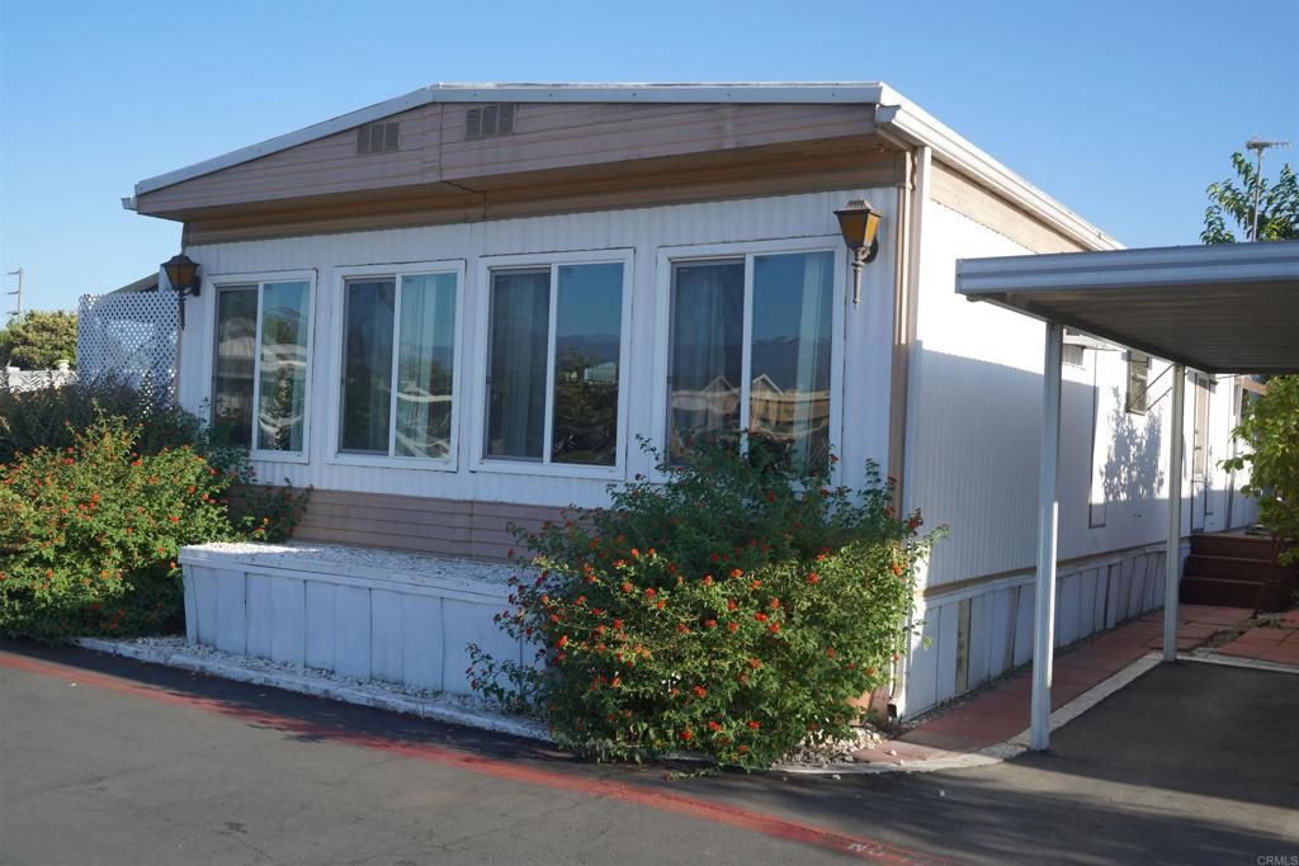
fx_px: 1227
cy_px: 433
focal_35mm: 34
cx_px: 650
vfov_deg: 38.9
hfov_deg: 55.8
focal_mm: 34
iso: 100
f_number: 4.5
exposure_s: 1/400
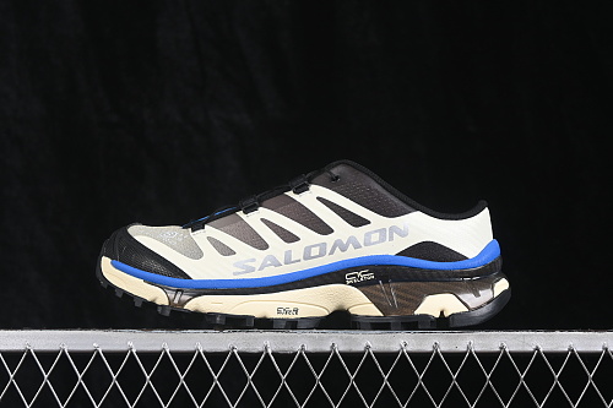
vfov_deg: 18.2
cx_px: 306
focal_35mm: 75
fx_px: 1277
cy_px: 204
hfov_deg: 27.0
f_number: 6.3
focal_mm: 50
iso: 160
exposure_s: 1/60
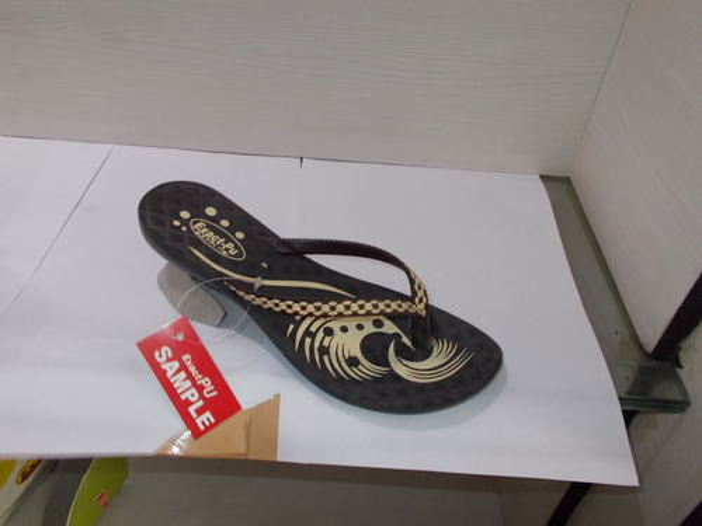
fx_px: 608
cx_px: 351
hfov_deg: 60.0
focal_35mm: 30
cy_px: 263
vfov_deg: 46.8
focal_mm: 5.3
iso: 200
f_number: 3.4
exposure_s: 1/25
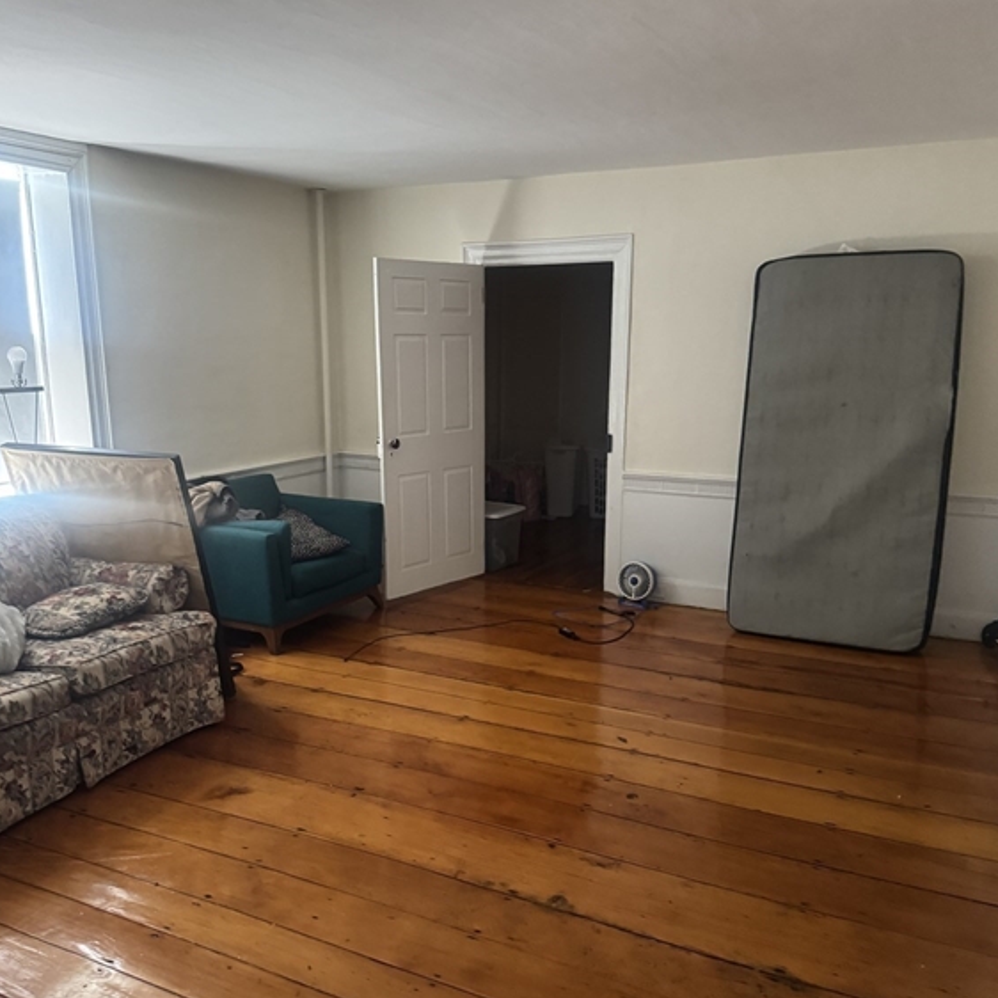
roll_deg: +0.9
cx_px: 503
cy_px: 547
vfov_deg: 55.5
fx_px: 946
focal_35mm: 29
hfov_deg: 55.6
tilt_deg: -13.1
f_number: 1.78
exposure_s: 1/40
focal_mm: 6.76
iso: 800
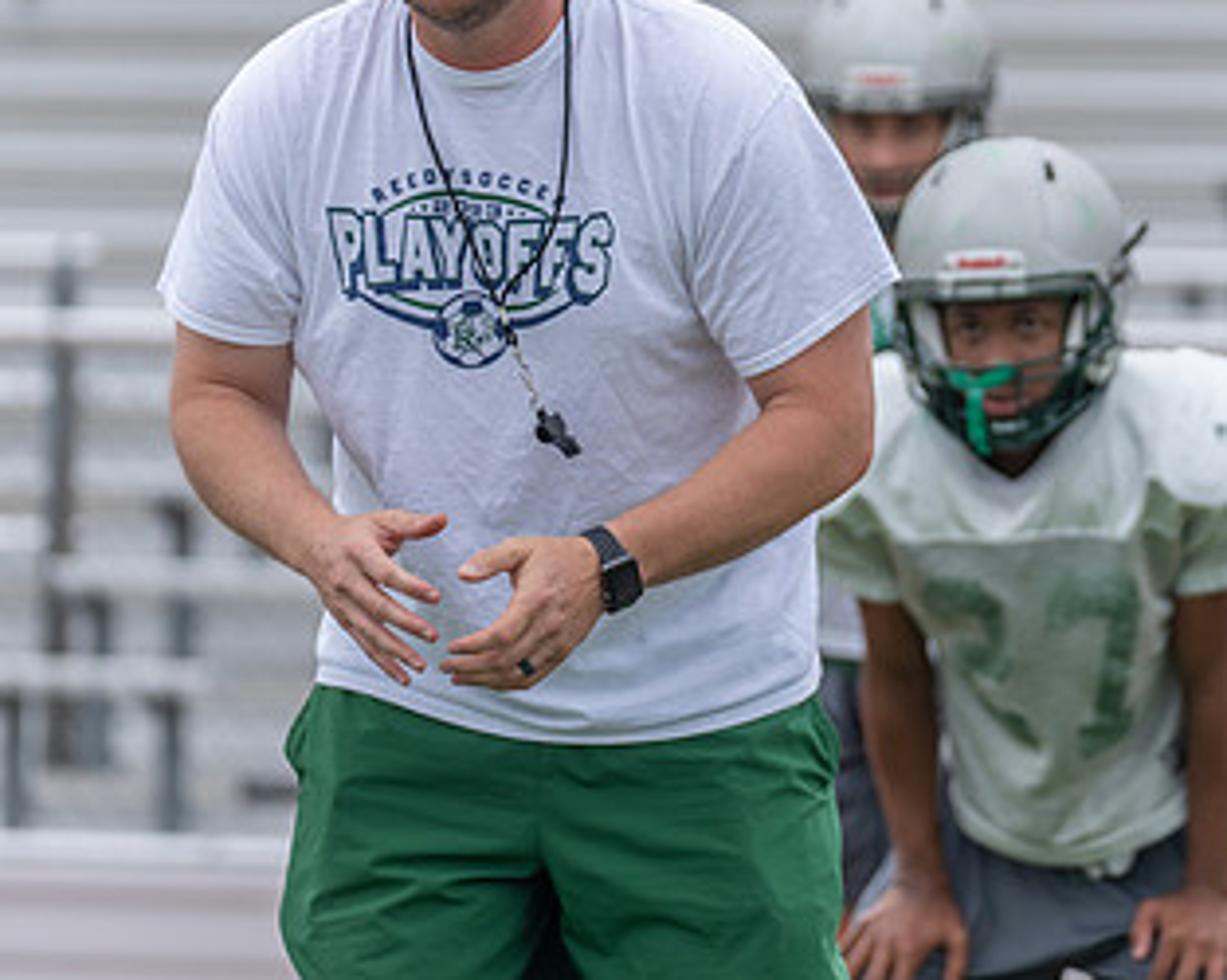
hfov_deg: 6.0
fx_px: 11650
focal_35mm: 321
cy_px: 232
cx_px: 681
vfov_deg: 4.8
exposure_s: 1/1250
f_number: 2.8
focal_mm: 164
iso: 160
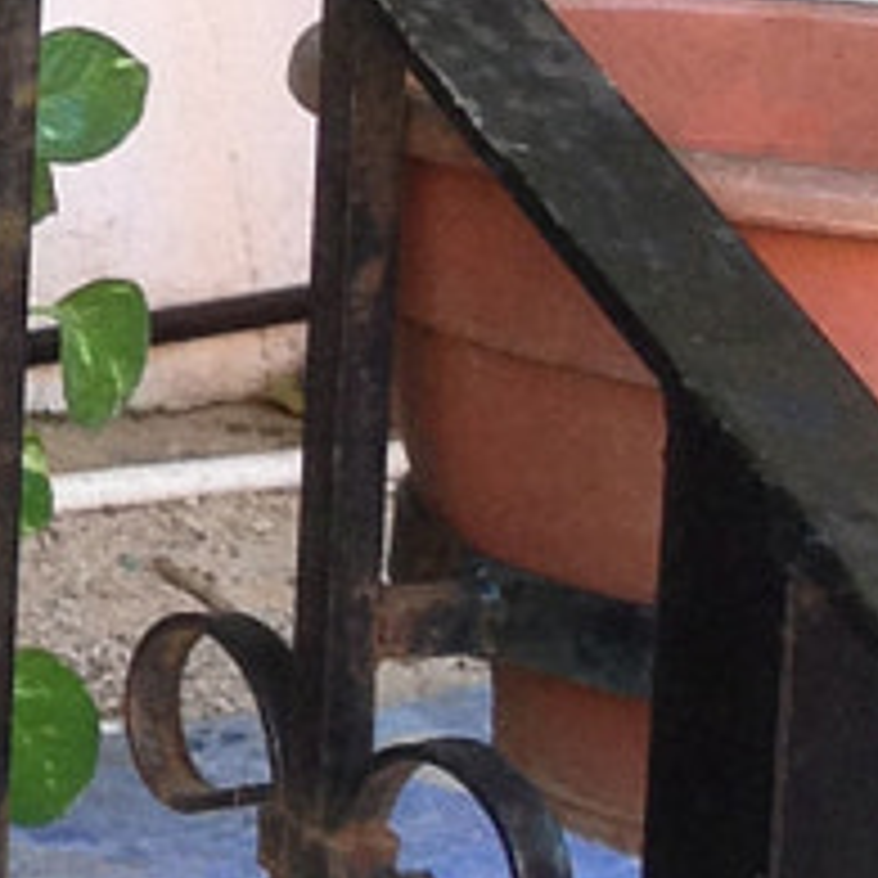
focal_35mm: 239
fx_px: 6858
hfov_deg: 6.7
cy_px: -86
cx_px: -1580
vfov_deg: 7.3
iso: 64
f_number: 2.4
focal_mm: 4.12
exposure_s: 1/60
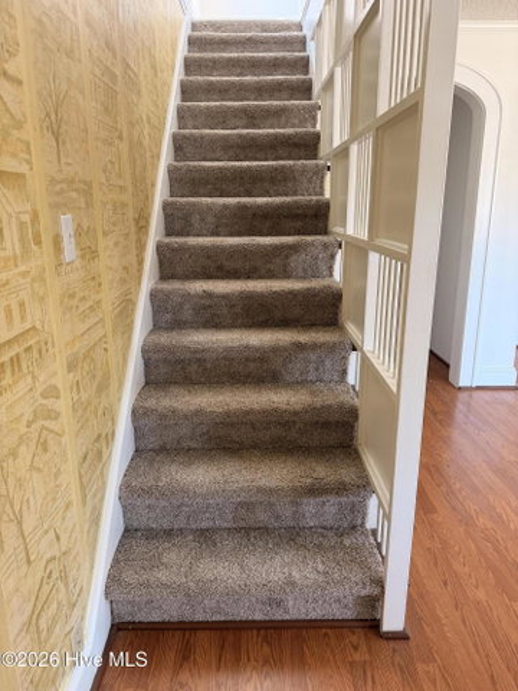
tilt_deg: -15.6
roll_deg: +1.4
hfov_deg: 56.8
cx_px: 259
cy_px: 346
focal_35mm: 24
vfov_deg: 71.6
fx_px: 479
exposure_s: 1/89
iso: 200
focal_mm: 6.76
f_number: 1.78
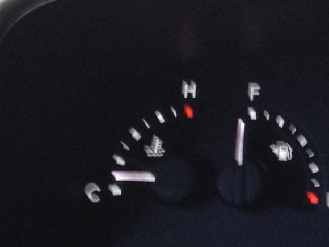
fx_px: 1872
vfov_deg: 7.5
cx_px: 517
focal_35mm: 197
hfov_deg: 9.7
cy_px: 113
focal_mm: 4.28
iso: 50
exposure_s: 1/40
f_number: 2.4
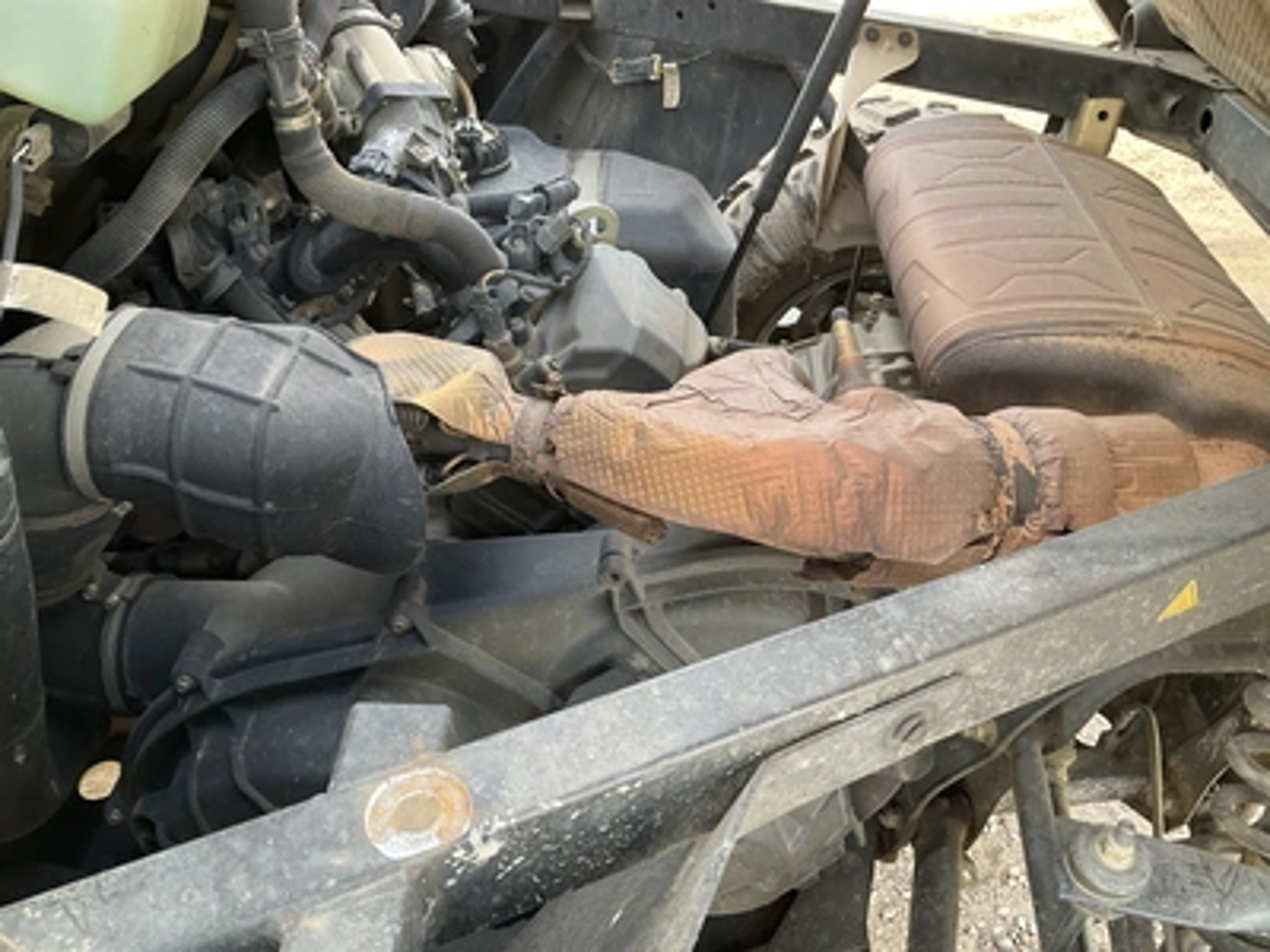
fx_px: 1064
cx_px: 635
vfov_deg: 48.2
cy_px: 476
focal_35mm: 29
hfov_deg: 61.7
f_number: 1.8
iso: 50
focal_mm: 3
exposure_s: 1/122
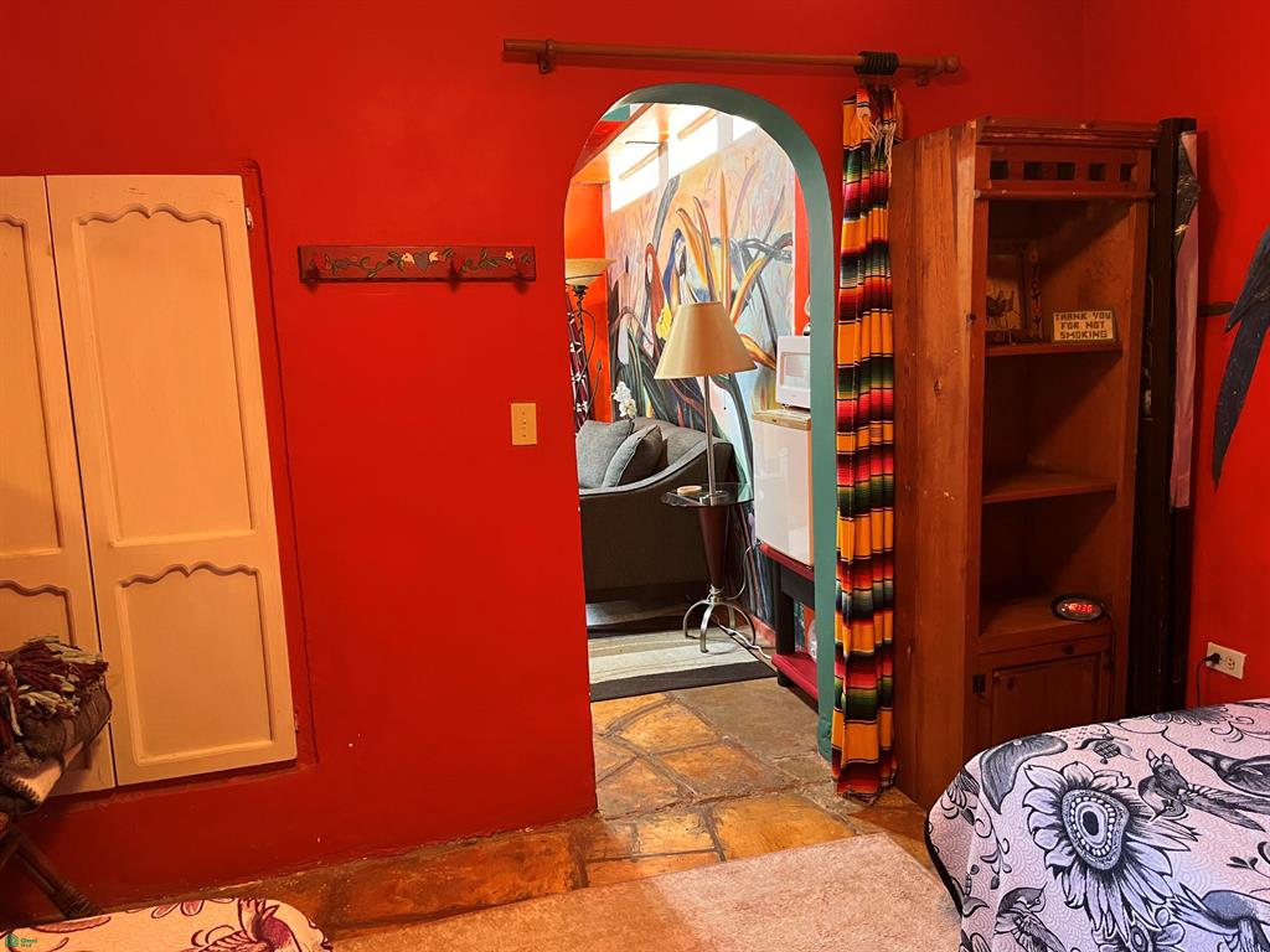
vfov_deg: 53.1
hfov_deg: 67.3
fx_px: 954
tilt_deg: -9.0
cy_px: 476
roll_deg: +1.8
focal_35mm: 26
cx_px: 635
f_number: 1.6
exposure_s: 1/40
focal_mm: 5.1
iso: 500
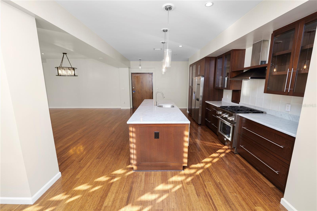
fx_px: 123
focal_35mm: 14
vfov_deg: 81.2
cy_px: 106
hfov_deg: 104.3
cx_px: 158
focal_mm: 14
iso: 400
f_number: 5.6
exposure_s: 1/50
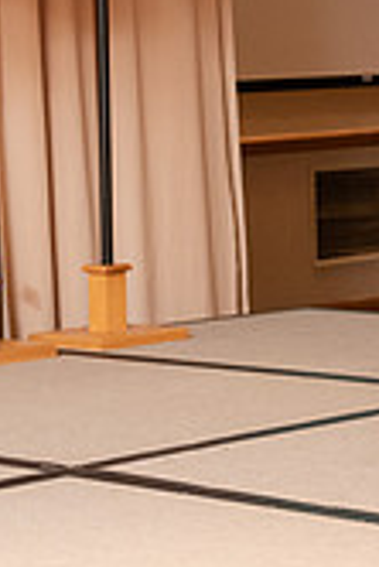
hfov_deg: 8.7
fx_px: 2474
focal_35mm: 157
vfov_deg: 12.9
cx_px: 345
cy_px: 39
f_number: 3.2
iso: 2500
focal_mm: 45
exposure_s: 1/200
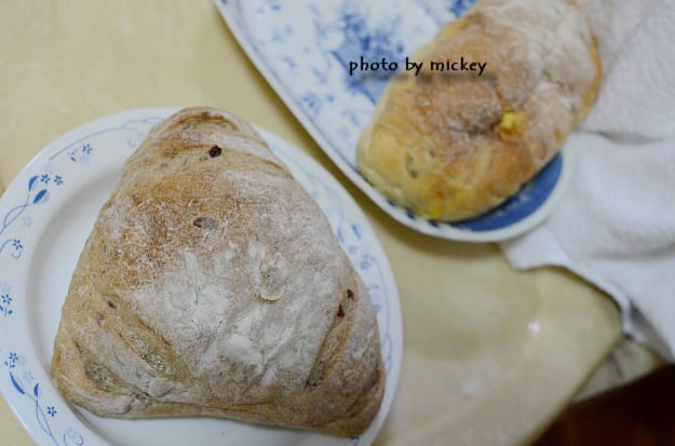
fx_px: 982
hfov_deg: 37.9
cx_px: 338
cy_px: 223
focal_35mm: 52
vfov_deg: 25.6
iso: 2500
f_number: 3.2
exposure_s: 1/80
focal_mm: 35
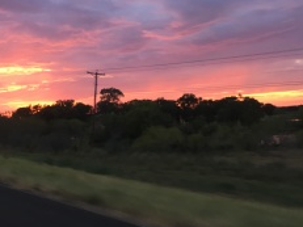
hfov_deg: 41.3
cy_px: 54
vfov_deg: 30.9
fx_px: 402
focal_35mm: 46
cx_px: 156
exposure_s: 1/30
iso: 50
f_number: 2.2
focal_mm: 4.15
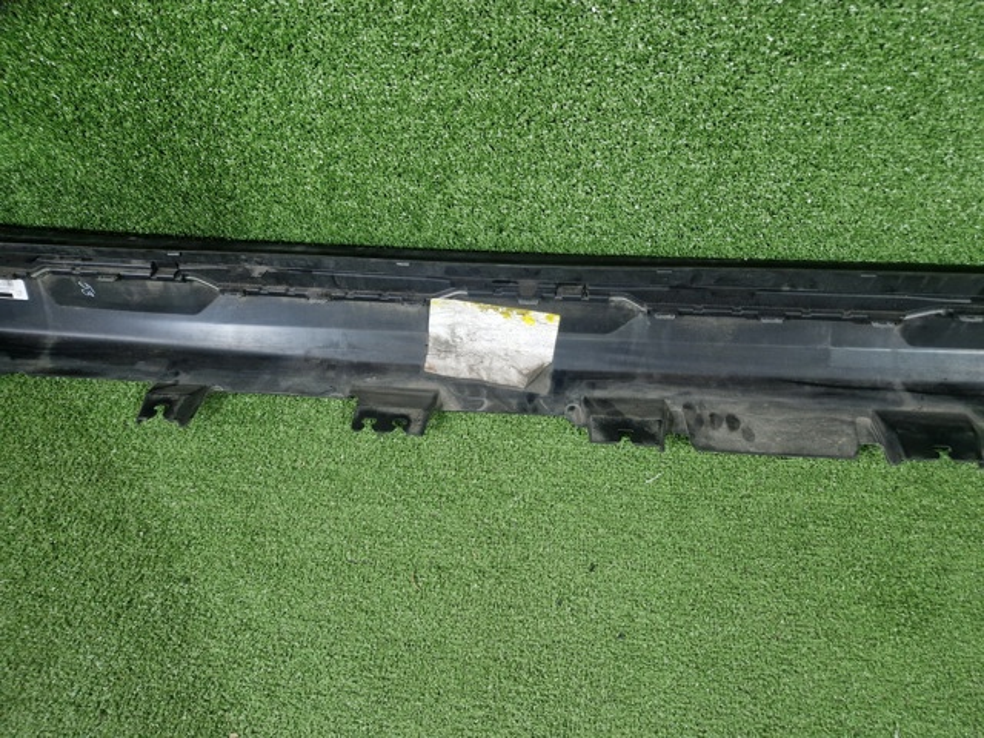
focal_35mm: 23
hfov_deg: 73.9
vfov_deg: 58.9
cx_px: 492
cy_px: 369
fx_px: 654
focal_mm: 5.4
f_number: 1.8
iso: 80
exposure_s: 1/100
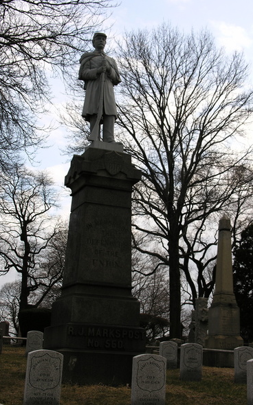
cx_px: 125
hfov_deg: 20.6
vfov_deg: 32.5
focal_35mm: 63
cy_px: 201
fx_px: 695
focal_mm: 15
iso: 50
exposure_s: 1/237
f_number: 4.5
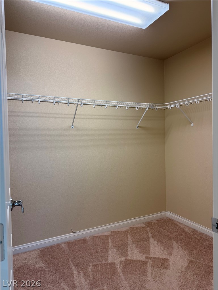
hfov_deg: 56.8
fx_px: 202
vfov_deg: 71.6
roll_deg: +1.4
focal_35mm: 24
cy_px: 145
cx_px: 109
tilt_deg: -2.3
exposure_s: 1/120
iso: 100
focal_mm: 6.76
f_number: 1.78
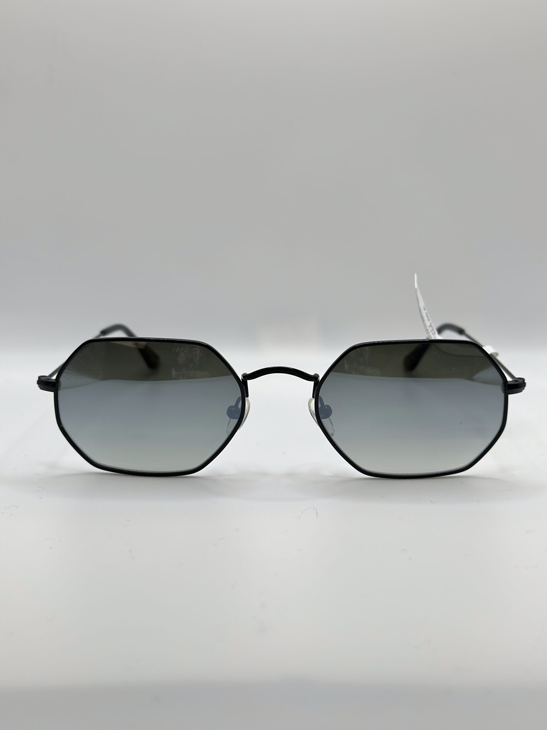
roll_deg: -2.1
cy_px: 365
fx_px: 1011
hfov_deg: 30.3
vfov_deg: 39.7
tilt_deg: -19.2
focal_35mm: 48
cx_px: 274
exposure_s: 1/594
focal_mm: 6.86
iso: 80
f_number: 1.78
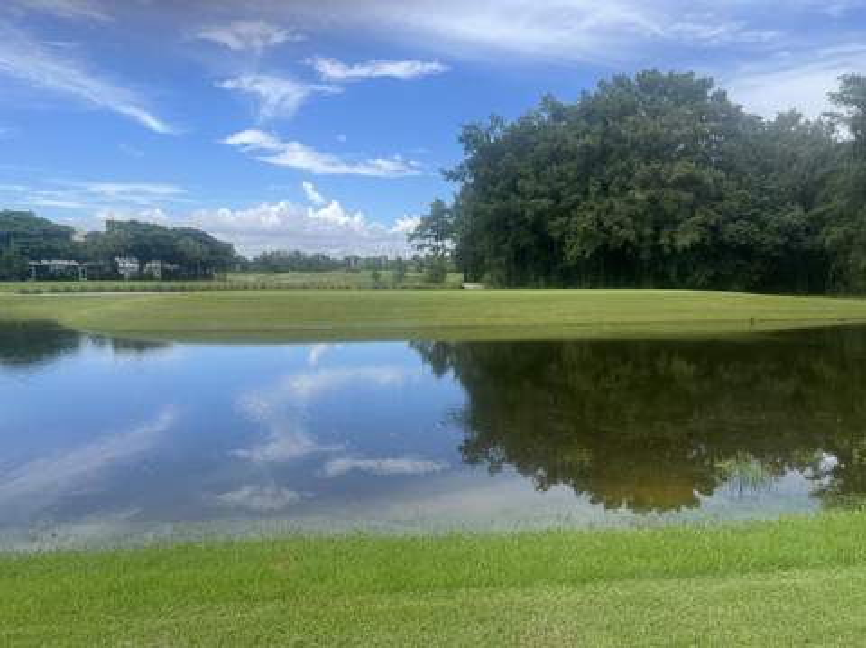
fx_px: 650
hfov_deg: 67.4
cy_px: 324
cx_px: 433
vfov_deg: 53.0
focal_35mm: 26
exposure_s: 1/2762
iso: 50
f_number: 1.5
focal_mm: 5.7
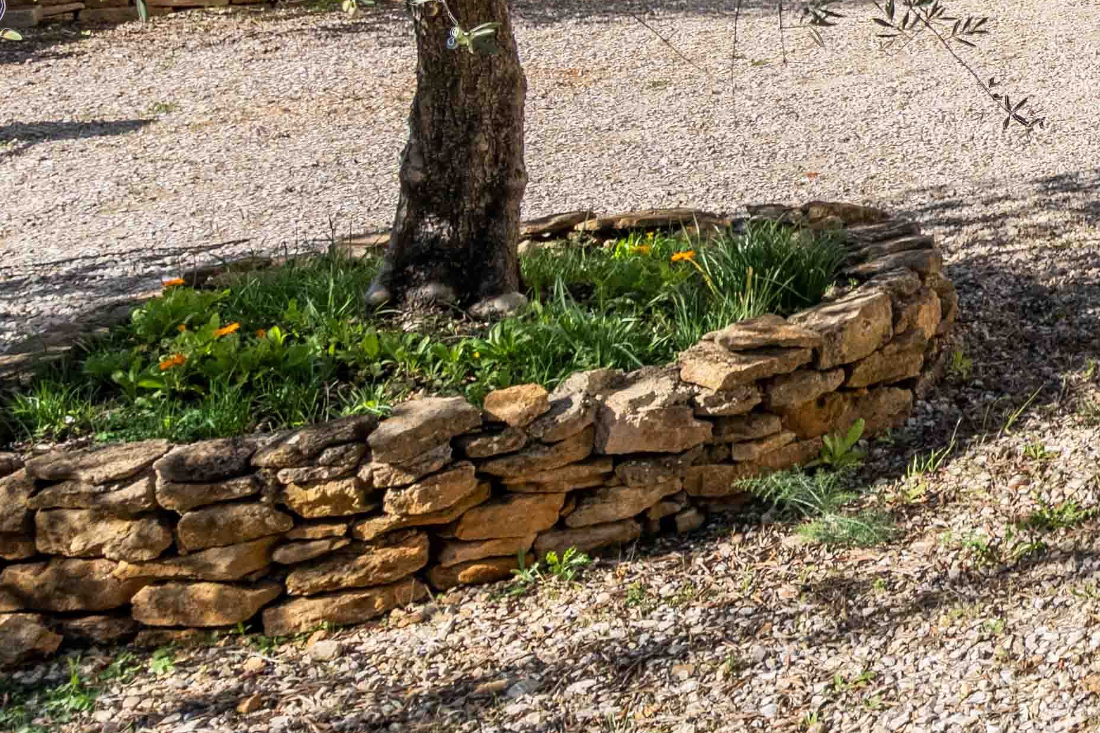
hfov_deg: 23.2
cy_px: -200
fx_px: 1955
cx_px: 1772
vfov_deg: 19.7
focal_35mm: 64
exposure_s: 1/1600
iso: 50
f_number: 8
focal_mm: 17
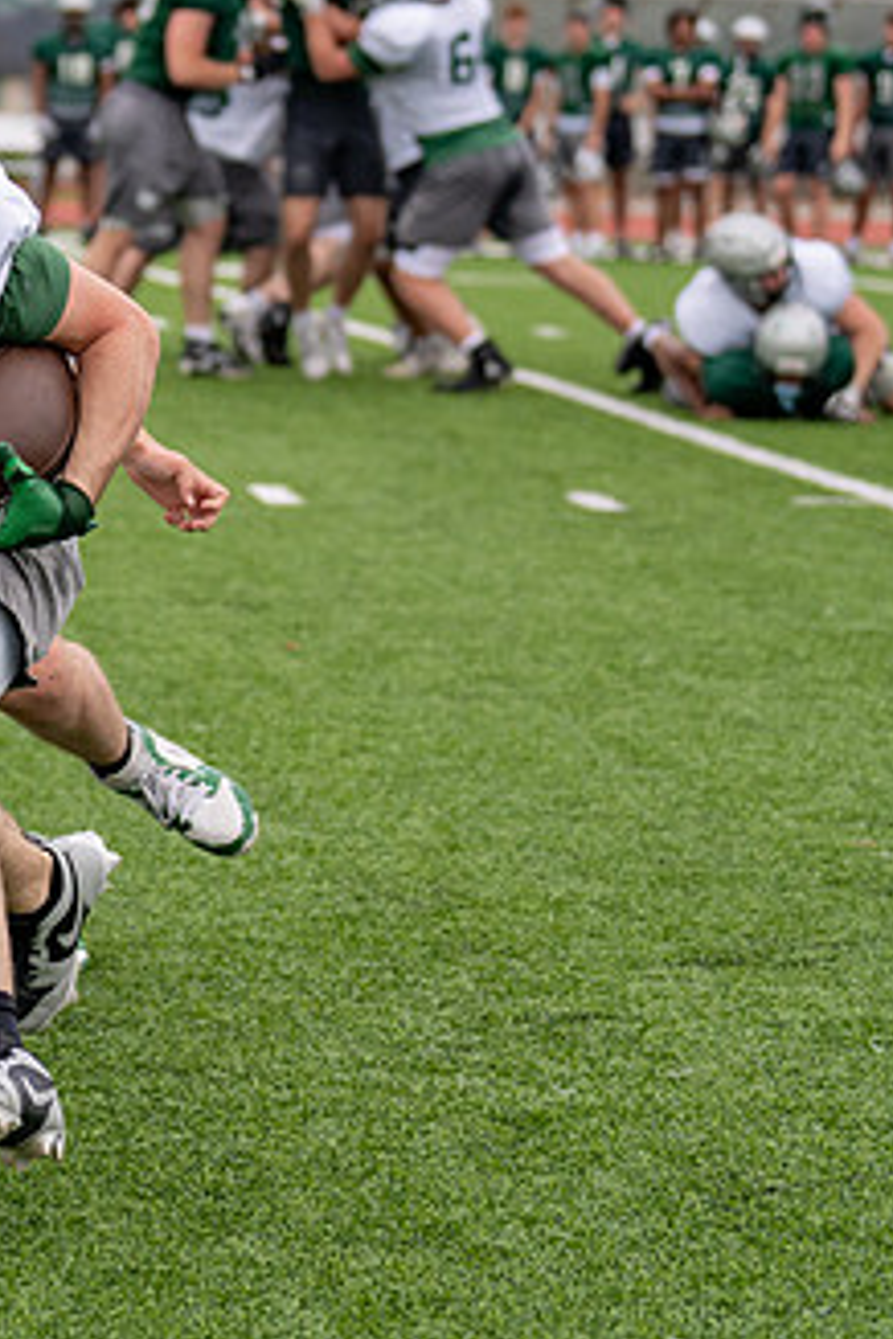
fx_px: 6846
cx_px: -473
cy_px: 514
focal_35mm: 184
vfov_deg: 11.2
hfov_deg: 7.3
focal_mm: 70
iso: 200
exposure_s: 1/3200
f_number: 2.8
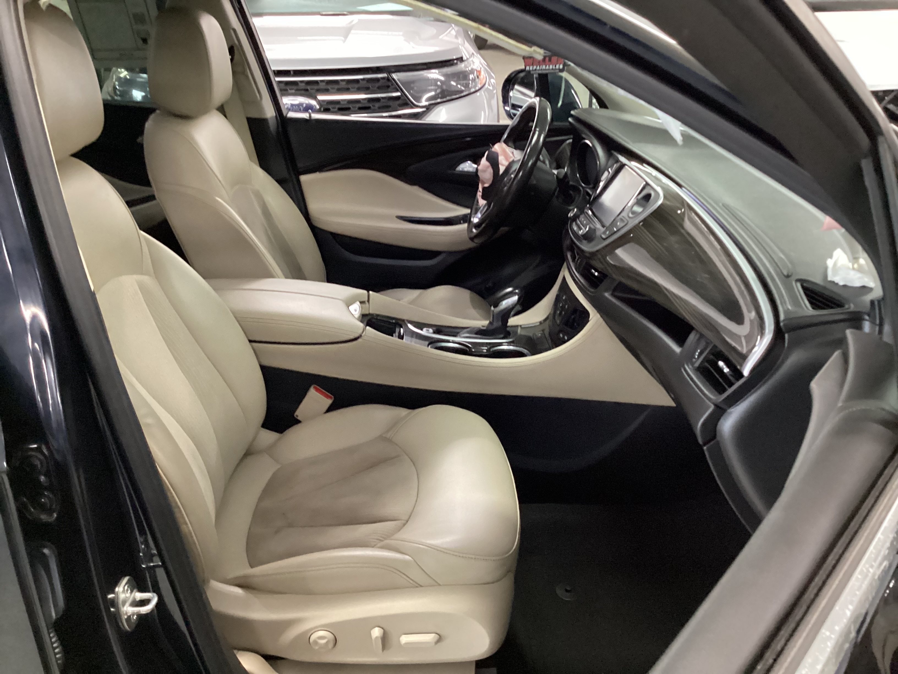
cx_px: 449
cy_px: 337
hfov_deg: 58.4
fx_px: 804
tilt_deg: -26.6
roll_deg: +0.3
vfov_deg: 45.4
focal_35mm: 31
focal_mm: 3.3
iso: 500
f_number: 2.4
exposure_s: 1/30
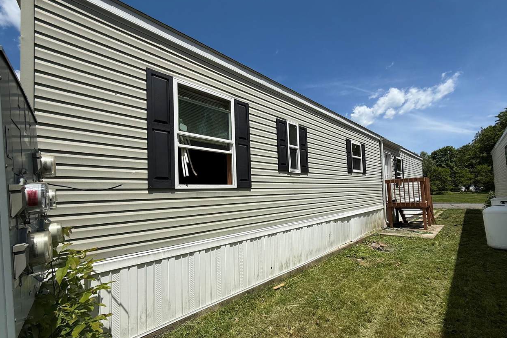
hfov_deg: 100.4
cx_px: 253
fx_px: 211
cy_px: 185
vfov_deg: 77.1
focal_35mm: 15
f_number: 2.2
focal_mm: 2.22
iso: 50
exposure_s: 1/4425
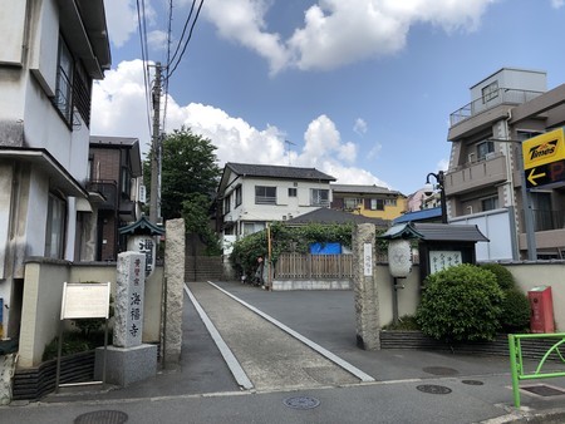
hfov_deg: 63.4
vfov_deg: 49.8
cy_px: 212
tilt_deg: +8.4
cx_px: 282
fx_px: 457
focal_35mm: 28
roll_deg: -0.2
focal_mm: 3.99
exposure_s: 1/1919
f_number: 1.8
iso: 20
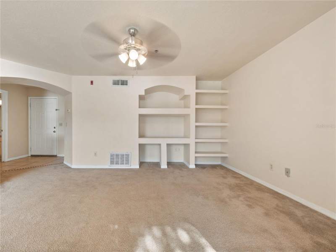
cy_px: 126
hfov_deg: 102.1
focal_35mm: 14
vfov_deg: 85.7
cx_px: 168
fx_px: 136
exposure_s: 1/50
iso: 400
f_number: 6.3
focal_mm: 7
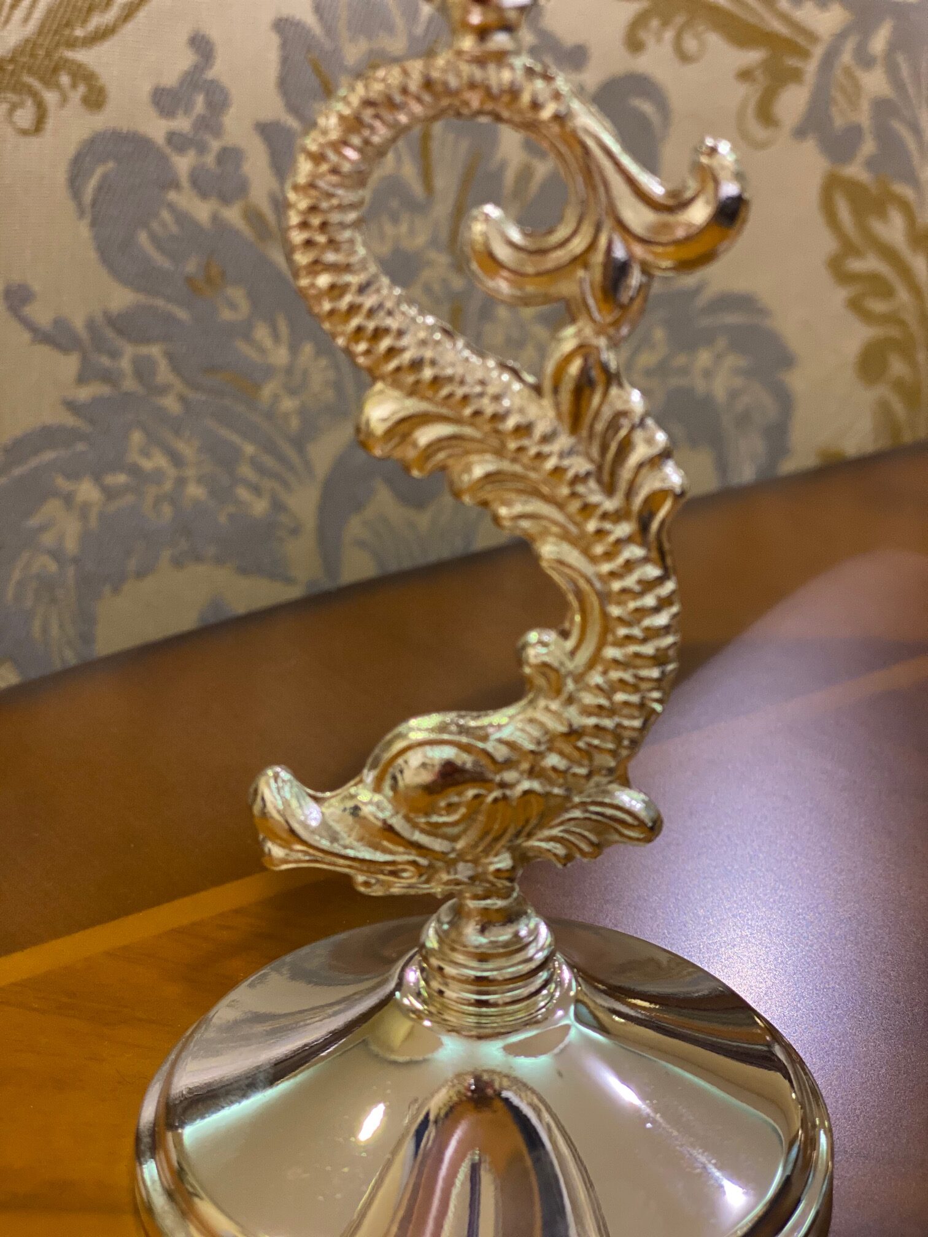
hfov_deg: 28.0
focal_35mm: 52
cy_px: 618
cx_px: 464
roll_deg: +0.3
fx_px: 1859
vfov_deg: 36.8
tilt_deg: -22.2
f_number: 2
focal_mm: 6
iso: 250
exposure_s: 1/100
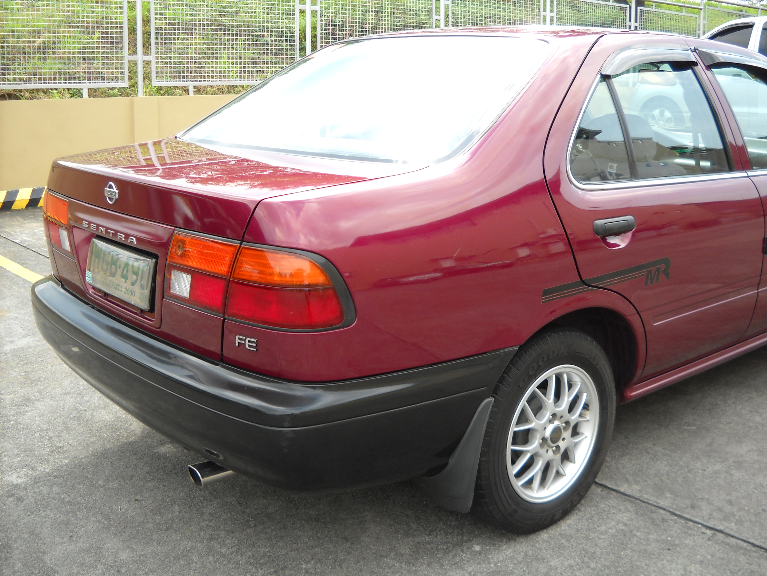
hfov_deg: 45.8
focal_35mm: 41
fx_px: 908
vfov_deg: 35.1
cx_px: 384
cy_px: 288
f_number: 3.1
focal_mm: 6.72
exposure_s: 1/161
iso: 64
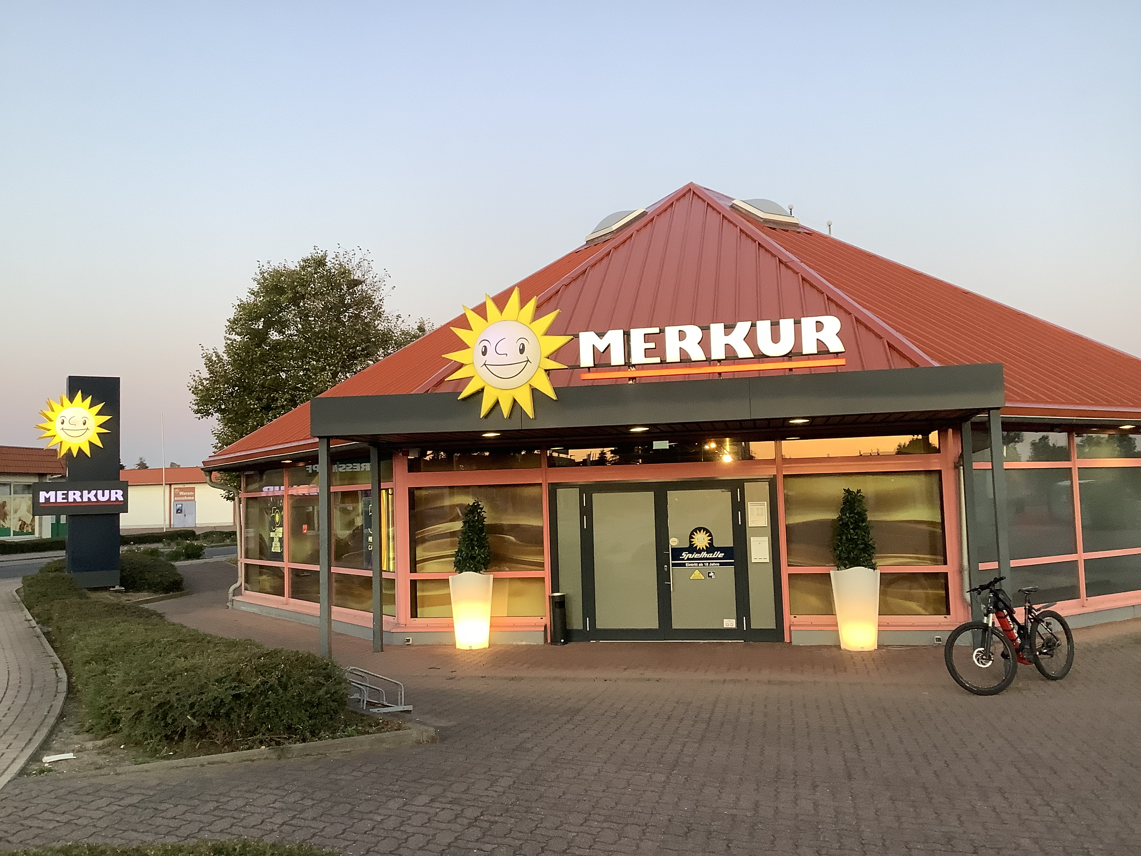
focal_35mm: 31
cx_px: 570
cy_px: 428
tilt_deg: +4.8
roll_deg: +1.4
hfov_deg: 58.4
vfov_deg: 45.4
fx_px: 1022
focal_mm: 3.3
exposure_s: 1/60
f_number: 2.4
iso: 125
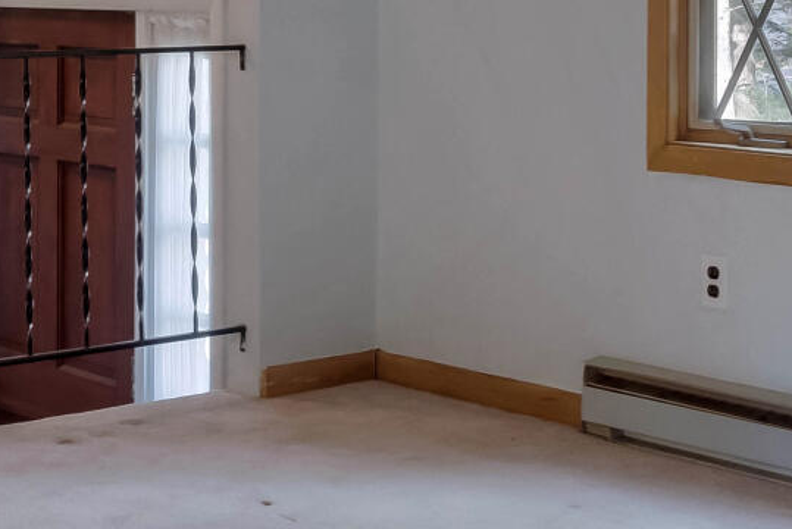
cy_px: -11
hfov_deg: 22.7
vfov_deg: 15.1
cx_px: 235
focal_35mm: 89
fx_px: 1959
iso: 800
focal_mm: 16
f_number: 8
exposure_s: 1/125
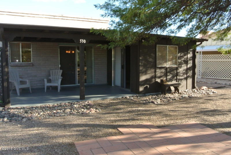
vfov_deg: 45.1
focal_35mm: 29
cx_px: 116
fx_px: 186
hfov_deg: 63.6
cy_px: 78
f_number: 3.5
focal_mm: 11
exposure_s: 1/60
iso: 560
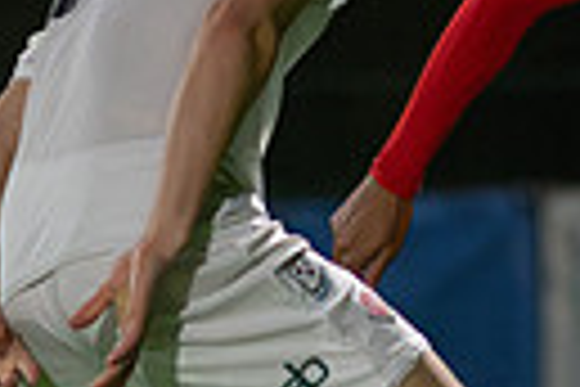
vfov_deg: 0.7
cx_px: 823
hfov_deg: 1.0
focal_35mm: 2095
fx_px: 33750
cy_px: 250
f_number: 3.2
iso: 8000
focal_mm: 300
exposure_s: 1/1000
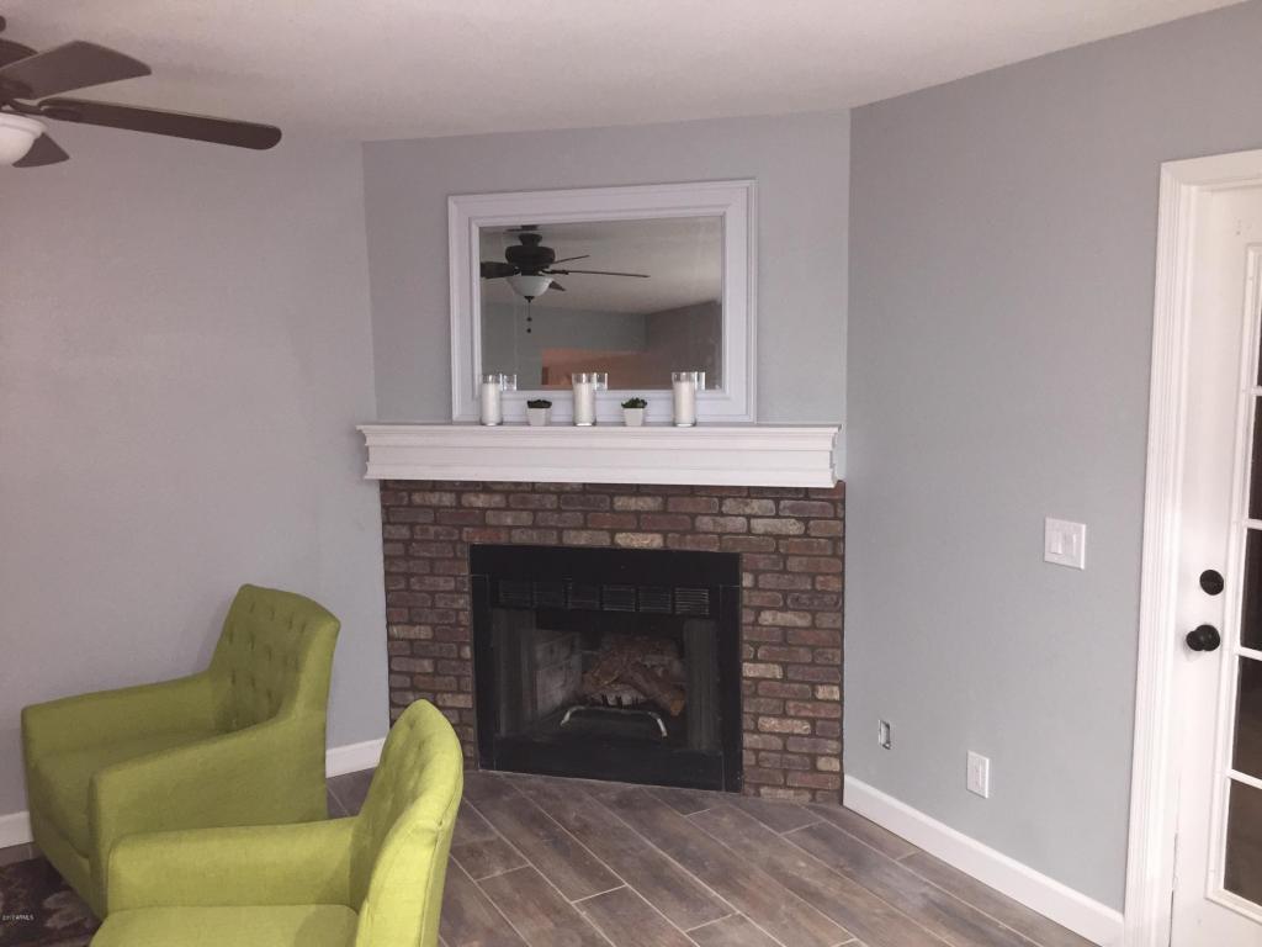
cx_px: 631
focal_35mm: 29
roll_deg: -0.1
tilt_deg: -7.6
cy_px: 474
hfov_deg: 61.7
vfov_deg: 48.2
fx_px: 1057
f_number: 2.2
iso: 200
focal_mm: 4.15
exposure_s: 1/16
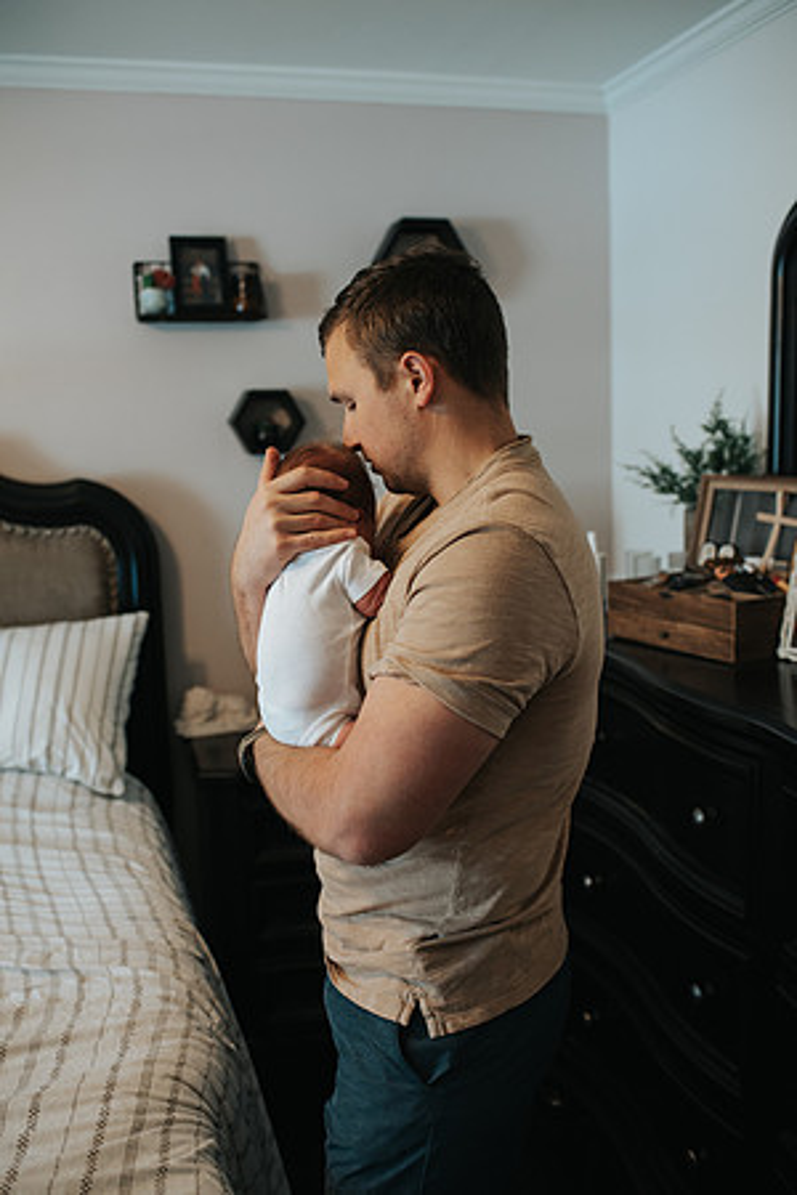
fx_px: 1162
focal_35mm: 35
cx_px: 398
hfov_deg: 37.9
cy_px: 598
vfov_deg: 54.4
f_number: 2.8
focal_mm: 35
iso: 1000
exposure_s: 1/250
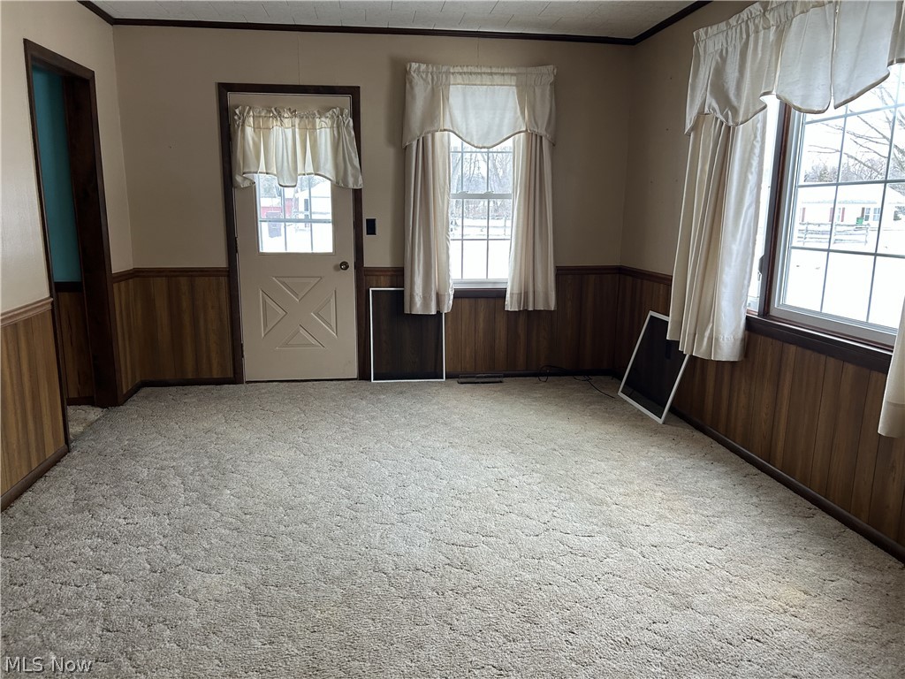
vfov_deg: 53.1
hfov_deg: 67.3
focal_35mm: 26
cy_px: 340
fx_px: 680
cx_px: 452
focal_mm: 5.7
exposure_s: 1/120
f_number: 1.5
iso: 125
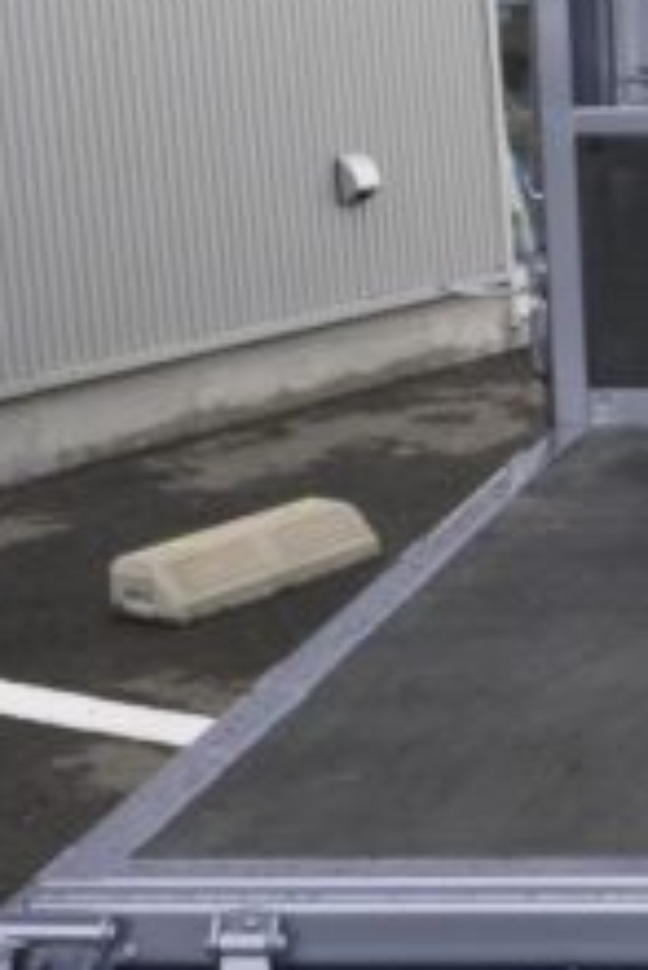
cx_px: 1076
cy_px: 534
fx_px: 3262
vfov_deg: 16.9
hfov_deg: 10.8
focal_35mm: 121
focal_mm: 20
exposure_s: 1/160
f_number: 5.6
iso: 160
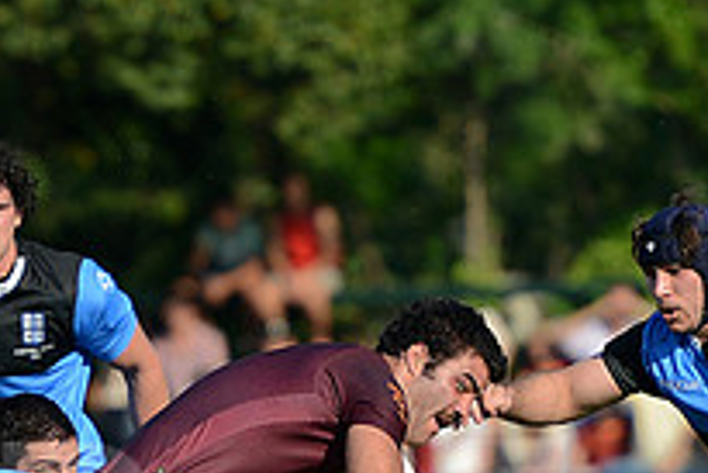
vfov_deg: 2.5
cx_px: 280
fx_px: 10844
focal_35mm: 551
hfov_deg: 3.7
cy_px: 544
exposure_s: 1/2000
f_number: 2.8
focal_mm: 195
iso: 250
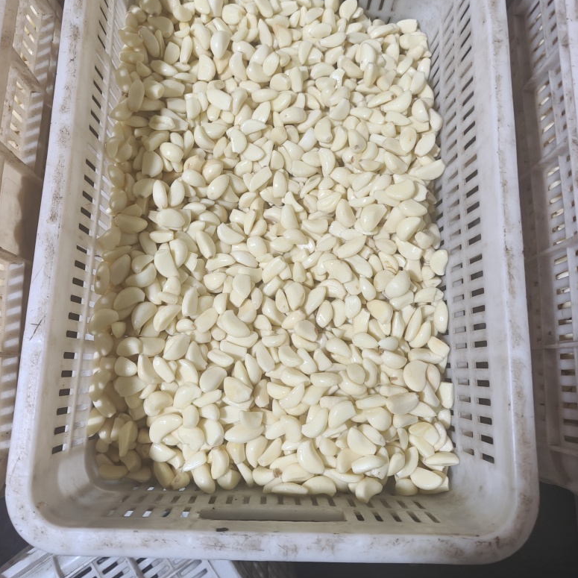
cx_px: 286
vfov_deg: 57.0
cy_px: 238
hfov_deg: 57.3
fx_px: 529
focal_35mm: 28
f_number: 1.6
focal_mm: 6.06
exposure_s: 1/100
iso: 800
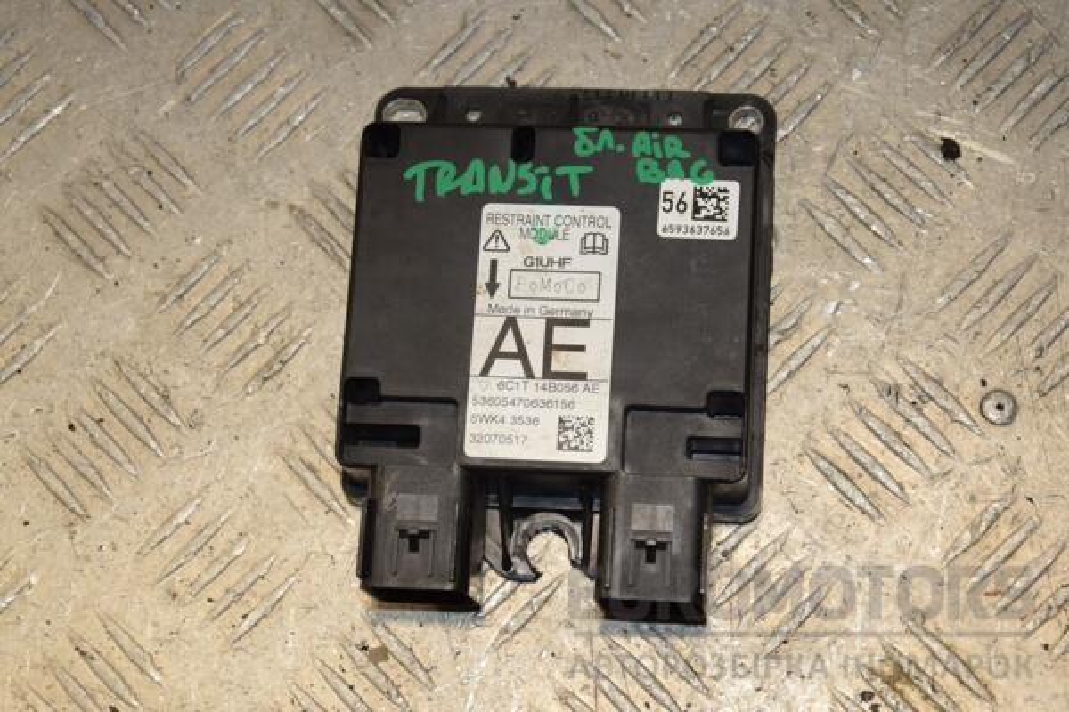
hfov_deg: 27.0
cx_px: 534
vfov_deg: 18.2
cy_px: 356
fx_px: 2227
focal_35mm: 75
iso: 800
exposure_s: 1/200
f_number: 8
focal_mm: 50
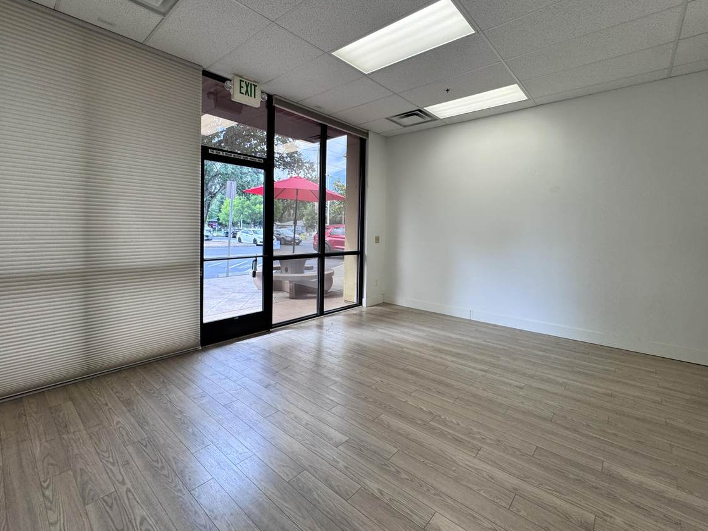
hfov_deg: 94.4
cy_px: 236
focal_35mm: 16
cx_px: 338
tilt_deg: -1.4
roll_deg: -1.5
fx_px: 327
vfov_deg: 77.8
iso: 40
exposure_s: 1/124
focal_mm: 2.22
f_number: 2.2
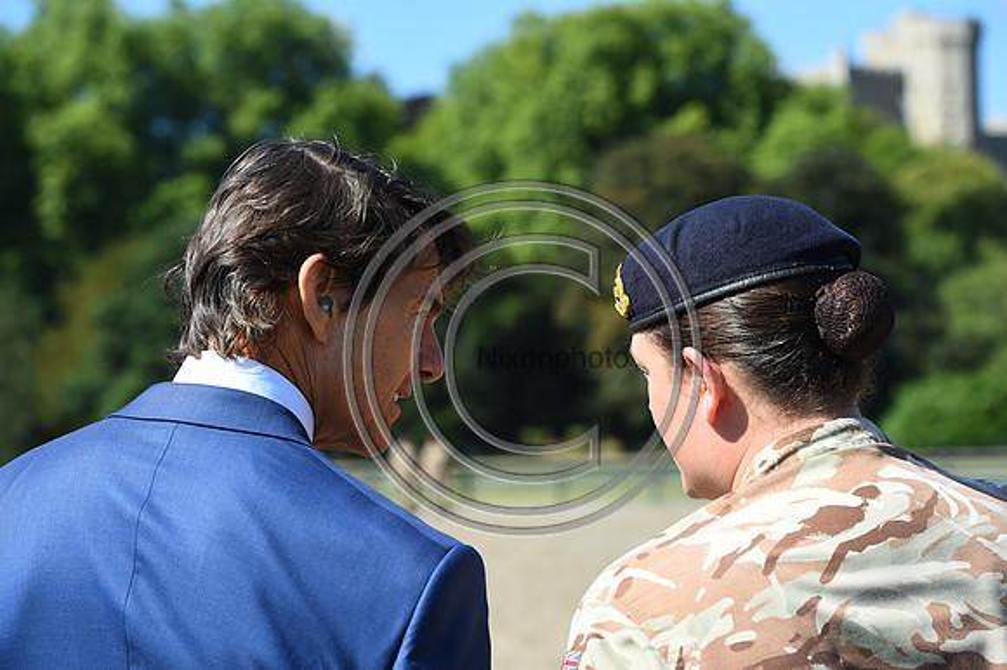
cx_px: 504
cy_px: 335
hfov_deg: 20.4
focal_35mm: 100
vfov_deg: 13.7
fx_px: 2796
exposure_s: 1/1250
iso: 400
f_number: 6.3
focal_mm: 100
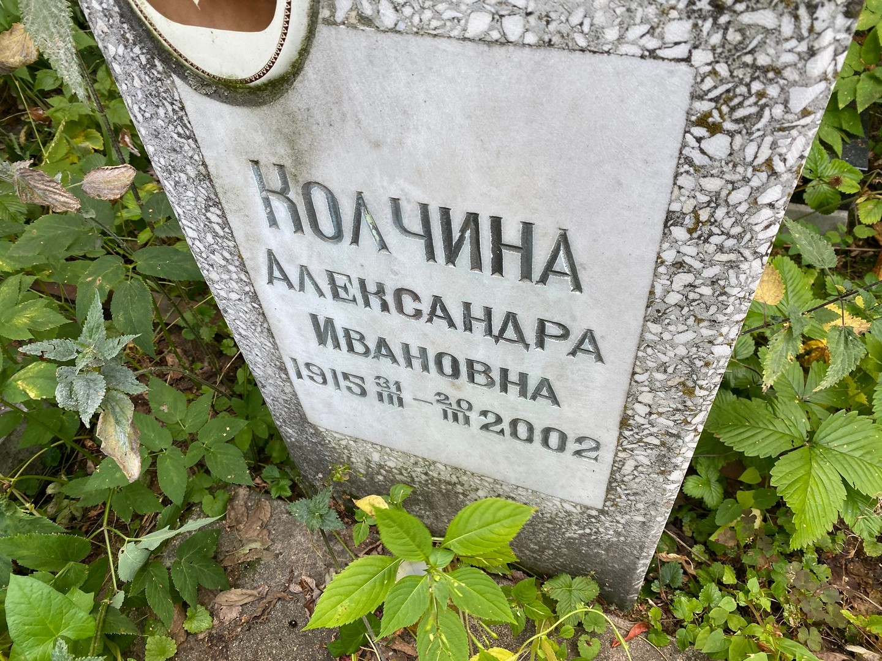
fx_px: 662
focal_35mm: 26
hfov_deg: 67.3
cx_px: 441
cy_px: 330
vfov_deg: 53.1
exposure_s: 1/121
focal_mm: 4.25
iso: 50
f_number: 1.8
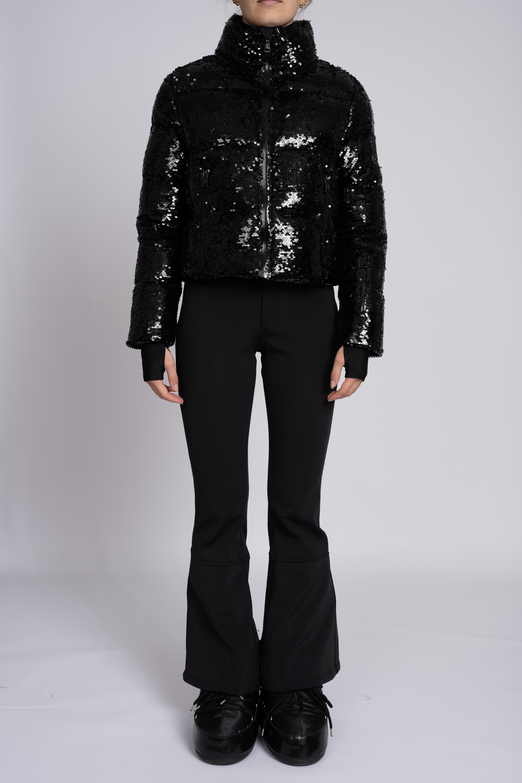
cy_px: 392
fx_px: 1000
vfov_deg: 42.7
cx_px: 261
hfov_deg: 29.2
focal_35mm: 46
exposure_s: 1/200
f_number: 7.1
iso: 125
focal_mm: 46
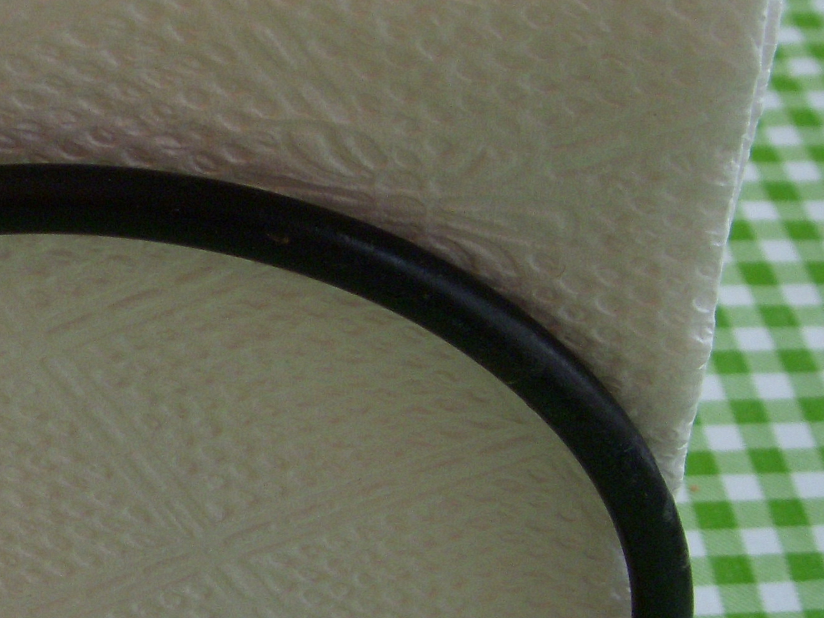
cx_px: -1
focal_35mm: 94
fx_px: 2238
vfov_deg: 15.7
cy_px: 352
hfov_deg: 20.2
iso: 160
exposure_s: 1/30
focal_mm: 6.3
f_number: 3.3
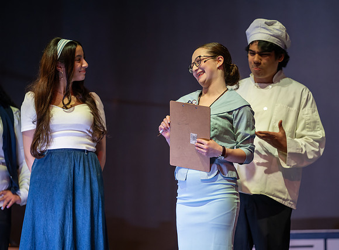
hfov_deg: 12.3
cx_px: 194
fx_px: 1569
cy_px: 123
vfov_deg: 9.1
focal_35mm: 161
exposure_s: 1/320
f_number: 2.8
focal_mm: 130
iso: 720
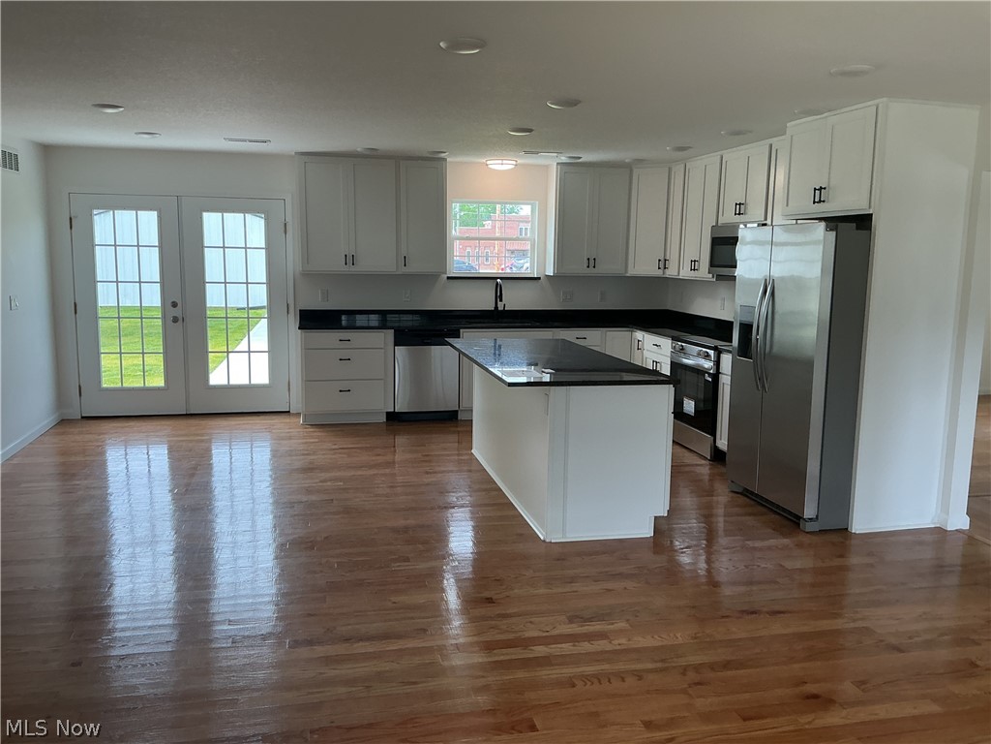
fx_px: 830
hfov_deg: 61.7
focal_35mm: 29
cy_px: 372
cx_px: 496
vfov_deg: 48.2
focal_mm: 3
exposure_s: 1/120
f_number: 1.8
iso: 40
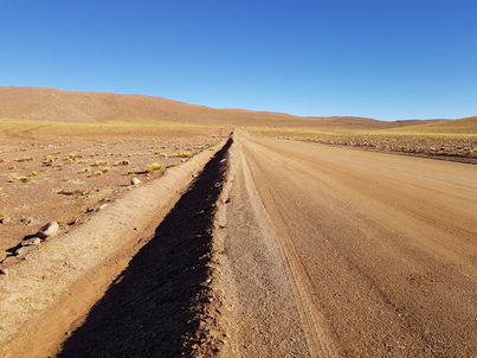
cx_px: 238
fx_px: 358
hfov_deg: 67.3
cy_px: 179
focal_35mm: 26
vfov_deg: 53.0
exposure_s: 1/1464
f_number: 1.7
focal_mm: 4.2
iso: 40
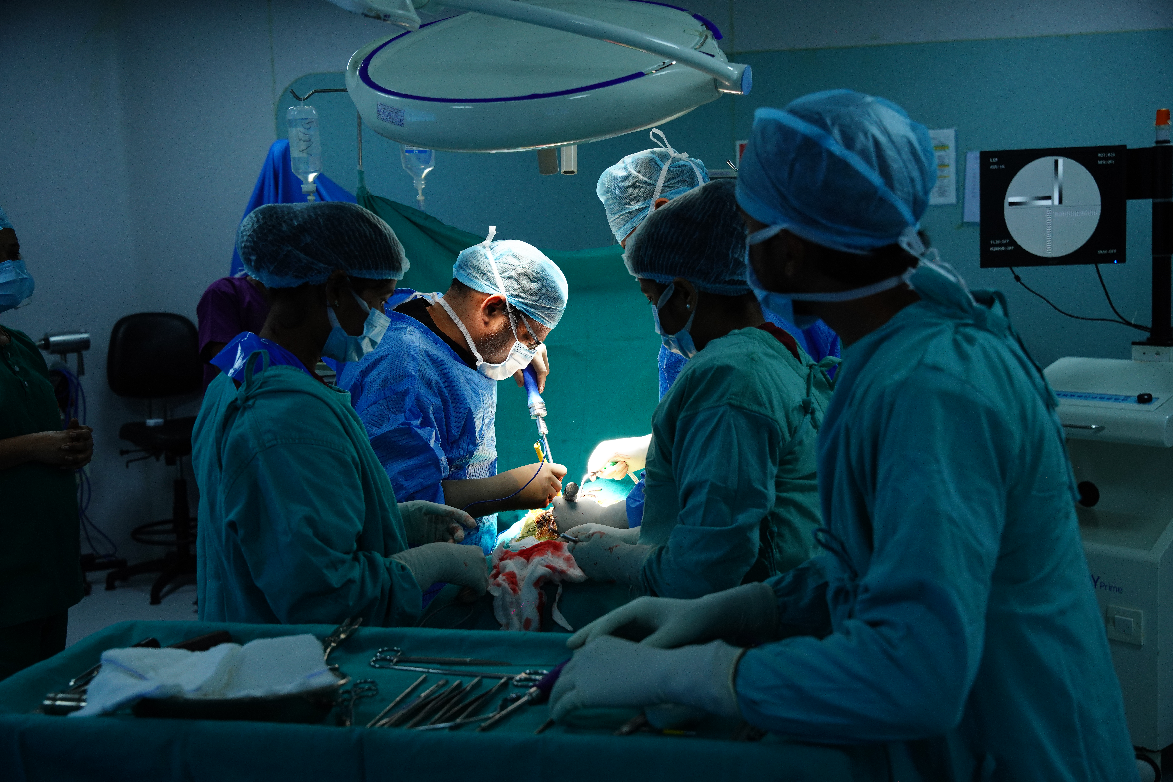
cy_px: 391
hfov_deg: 46.3
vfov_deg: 31.8
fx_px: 1372
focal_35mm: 42
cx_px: 586
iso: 800
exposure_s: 1/320
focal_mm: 42.1
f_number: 4.5
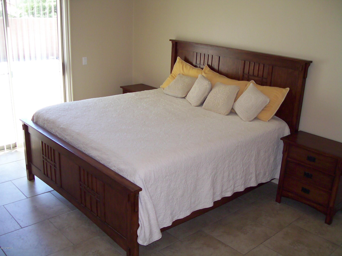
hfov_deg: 51.4
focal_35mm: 36
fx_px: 356
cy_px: 128
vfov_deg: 39.6
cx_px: 171
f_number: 2.7
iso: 80
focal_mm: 6
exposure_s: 1/64
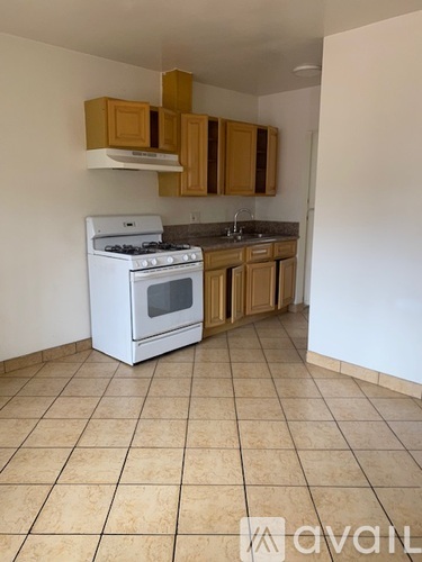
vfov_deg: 67.3
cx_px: 211
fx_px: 423
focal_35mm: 26
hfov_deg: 53.1
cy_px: 281
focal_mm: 4.25
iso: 125
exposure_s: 1/97
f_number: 1.8
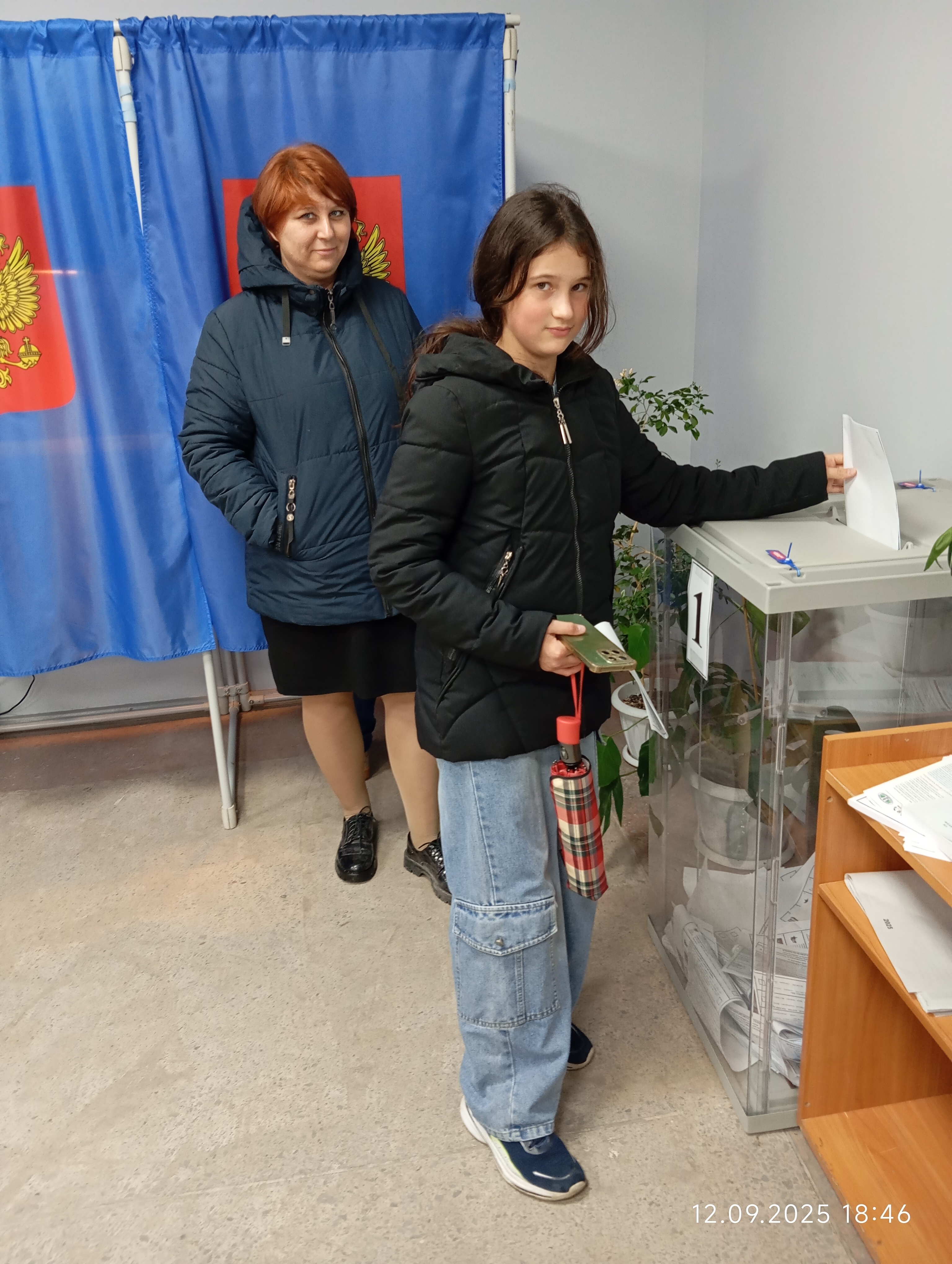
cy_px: 632
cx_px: 476
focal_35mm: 28
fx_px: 1024
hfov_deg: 49.9
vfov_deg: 63.4
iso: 862
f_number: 1.8
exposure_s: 1/33.3
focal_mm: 4.22
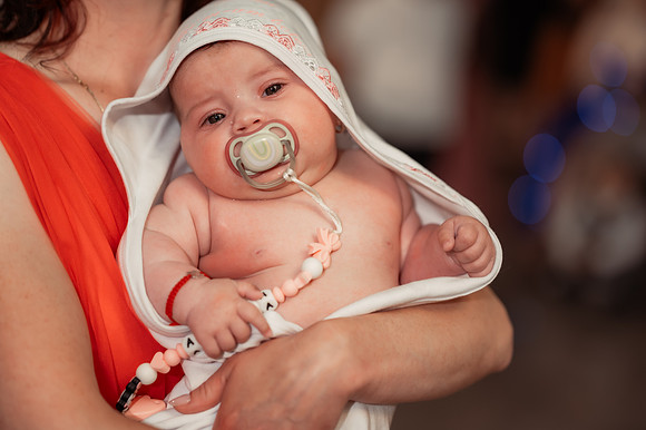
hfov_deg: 23.9
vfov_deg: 16.1
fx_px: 1524
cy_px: 215
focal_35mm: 85
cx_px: 323
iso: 1600
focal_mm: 85
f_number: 2
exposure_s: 1/250
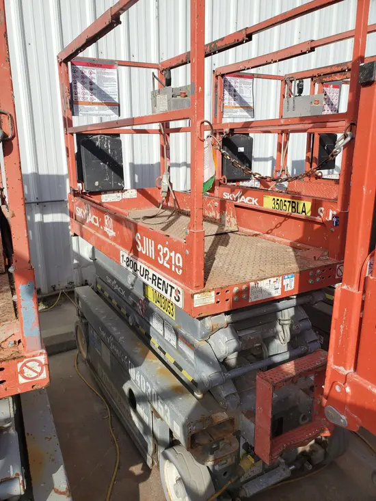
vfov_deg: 67.3
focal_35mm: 26
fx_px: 376
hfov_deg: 53.1
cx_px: 188
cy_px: 250
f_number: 2.4
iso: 50
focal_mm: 4.3
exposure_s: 1/1770
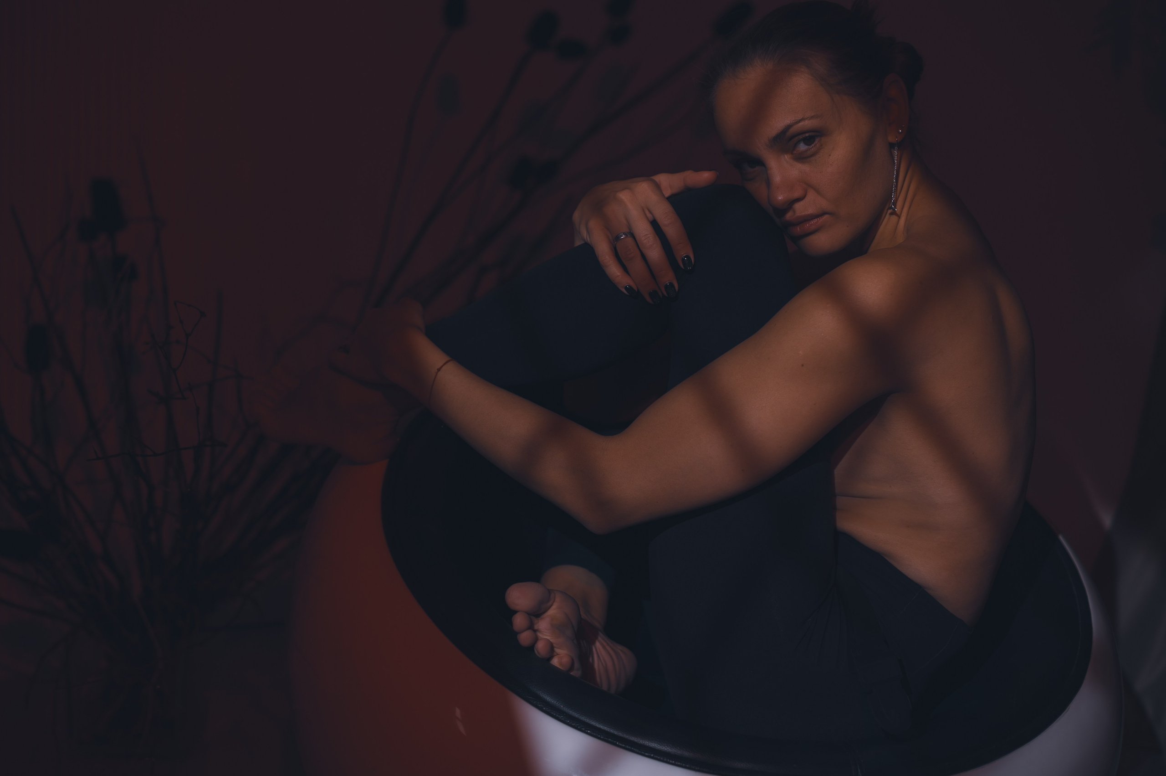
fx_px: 1618
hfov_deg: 39.6
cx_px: 583
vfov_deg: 27.0
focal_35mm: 50
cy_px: 388
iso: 200
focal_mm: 50
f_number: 2.2
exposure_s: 1/250
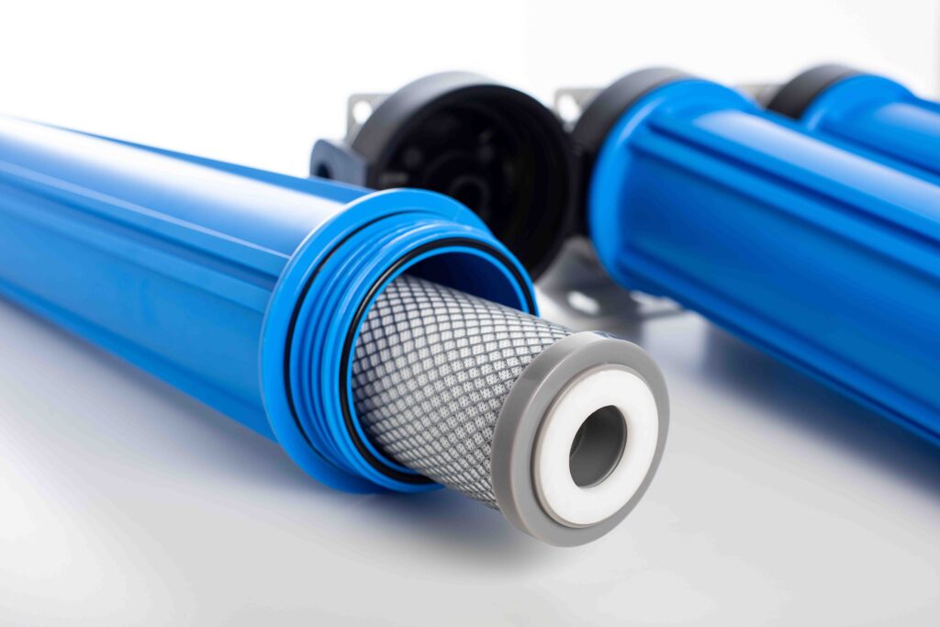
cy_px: 314
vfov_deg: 27.0
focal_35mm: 50
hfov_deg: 39.6
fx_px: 1306
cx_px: 470
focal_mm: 50
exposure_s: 1/200
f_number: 5.6
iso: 200
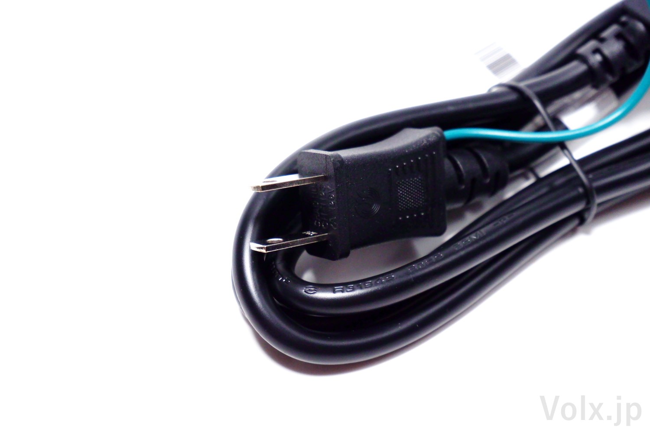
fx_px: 1174
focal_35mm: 65
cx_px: 325
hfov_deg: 31.0
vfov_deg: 20.9
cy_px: 216
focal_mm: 43.2
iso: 2500
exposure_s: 1/90
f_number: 5.6
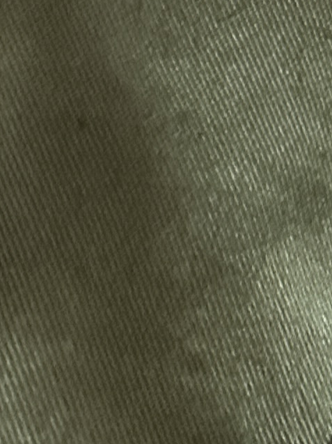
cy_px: -765
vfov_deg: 10.4
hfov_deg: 9.0
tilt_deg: -85.1
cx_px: 746
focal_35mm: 152
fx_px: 1946
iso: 1000
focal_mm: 6.86
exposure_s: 1/42
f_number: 1.78
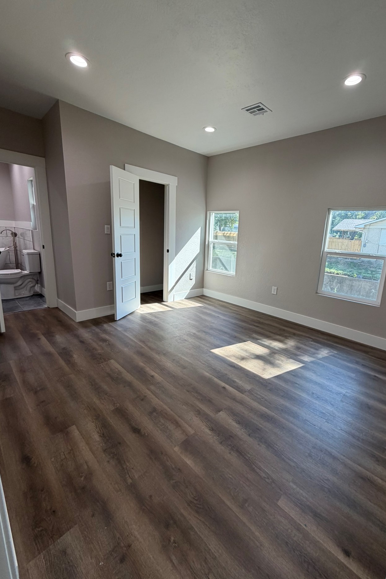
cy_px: 283
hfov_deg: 77.1
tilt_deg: -12.1
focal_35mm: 15
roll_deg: -3.7
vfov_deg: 100.4
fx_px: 241
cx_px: 213
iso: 100
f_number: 2.2
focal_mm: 2.22
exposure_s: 1/120
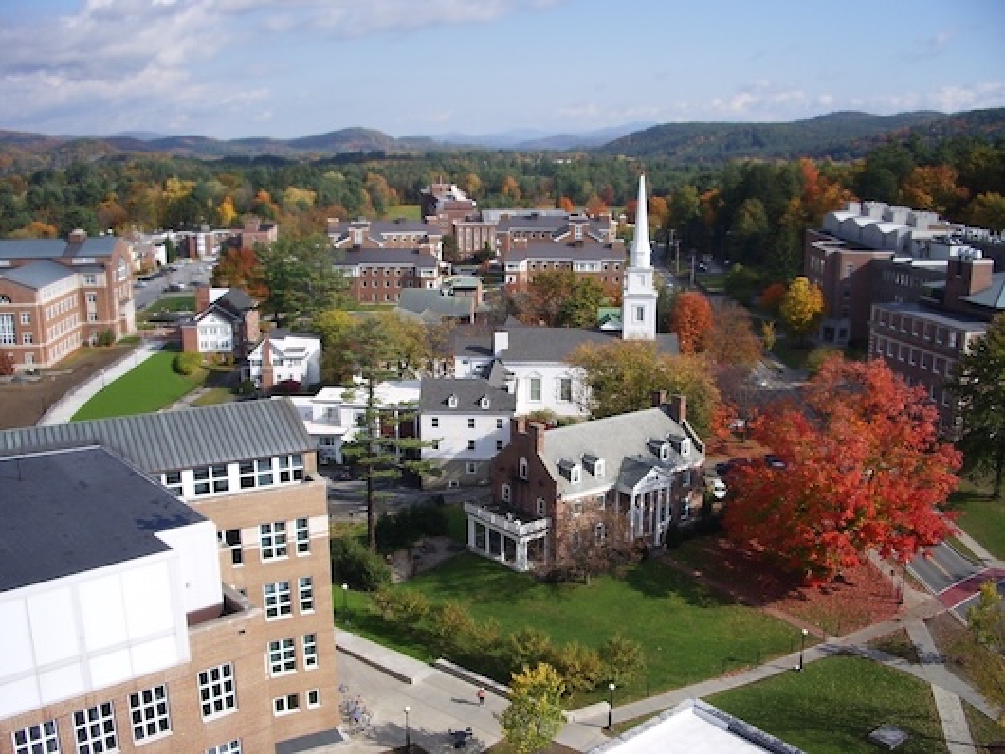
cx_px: 502
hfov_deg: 52.6
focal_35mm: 35
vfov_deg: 40.7
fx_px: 1017
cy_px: 377
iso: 80
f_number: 4.3
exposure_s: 1/640
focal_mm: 5.8
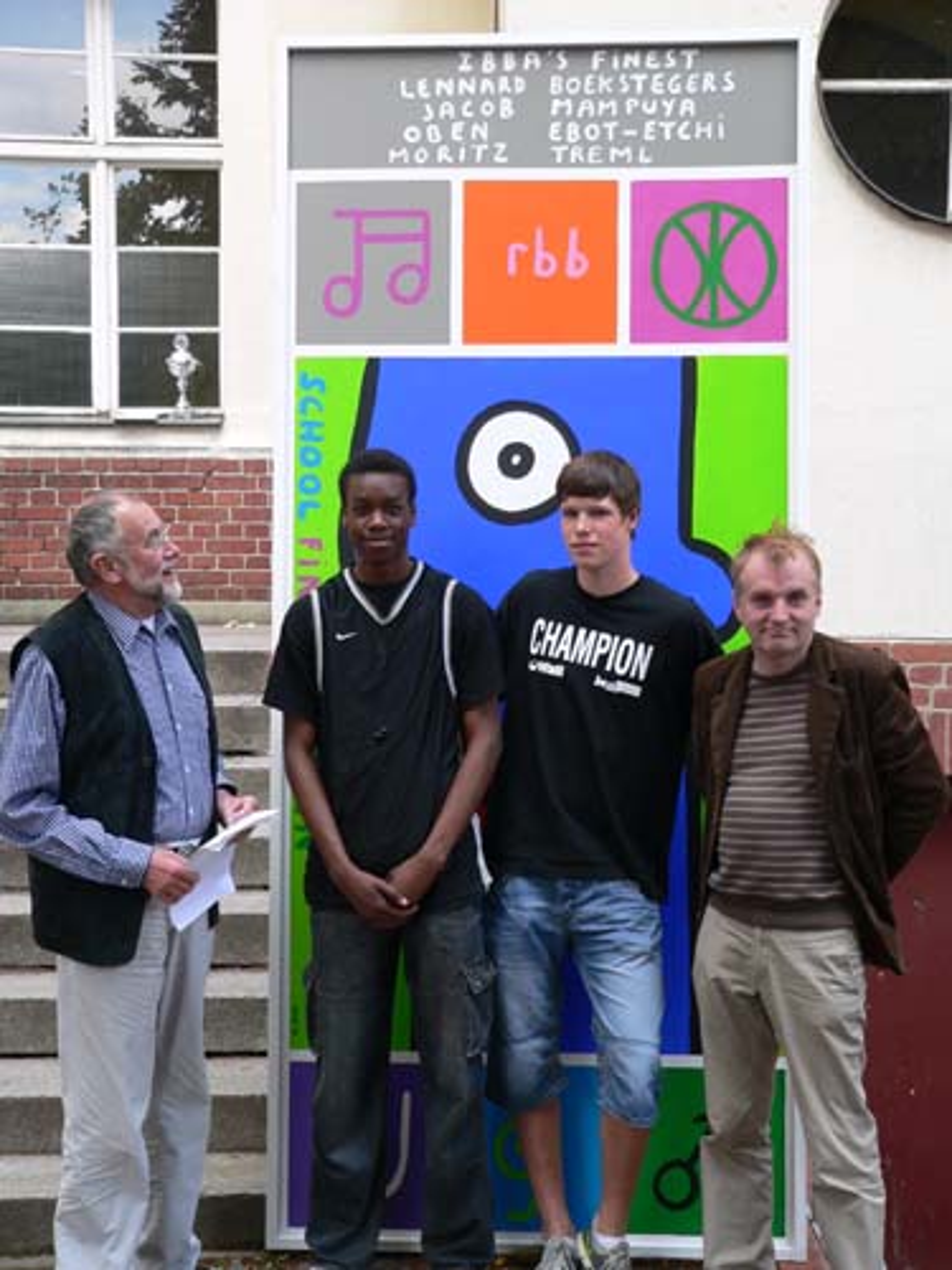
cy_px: 635
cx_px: 476
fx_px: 1723
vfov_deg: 40.4
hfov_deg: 30.9
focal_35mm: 47
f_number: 2.8
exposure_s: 1/100
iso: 80
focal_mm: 7.8
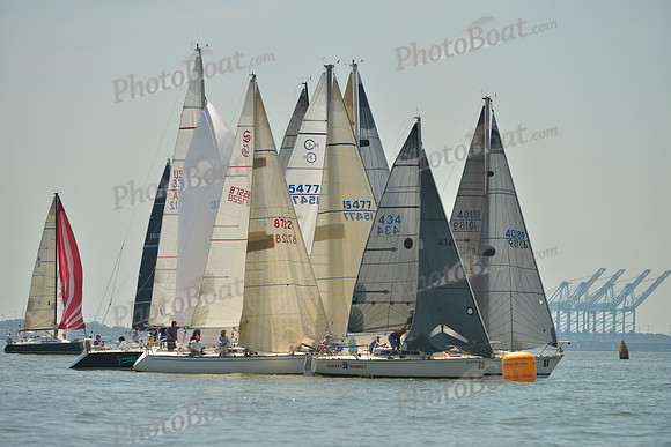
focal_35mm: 280
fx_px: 5220
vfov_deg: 4.9
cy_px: 224
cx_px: 336
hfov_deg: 7.4
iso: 200
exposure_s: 1/1600
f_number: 6.3
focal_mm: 280
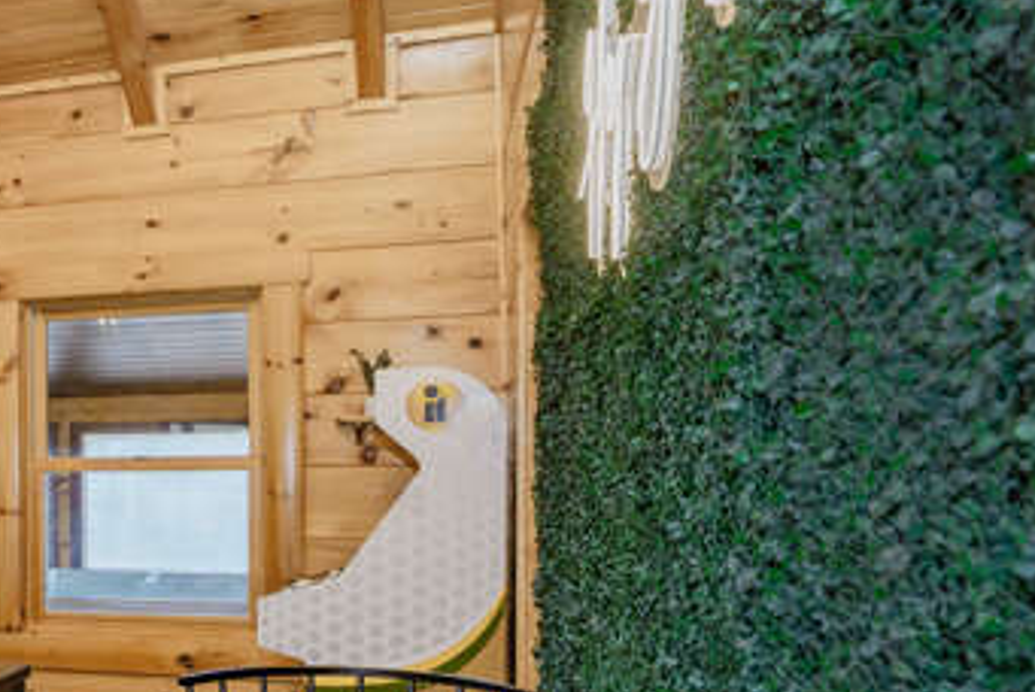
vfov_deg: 36.3
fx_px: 1036
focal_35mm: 36
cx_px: -73
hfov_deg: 42.9
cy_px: 495
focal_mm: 16
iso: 1250
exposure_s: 1/100
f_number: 7.1
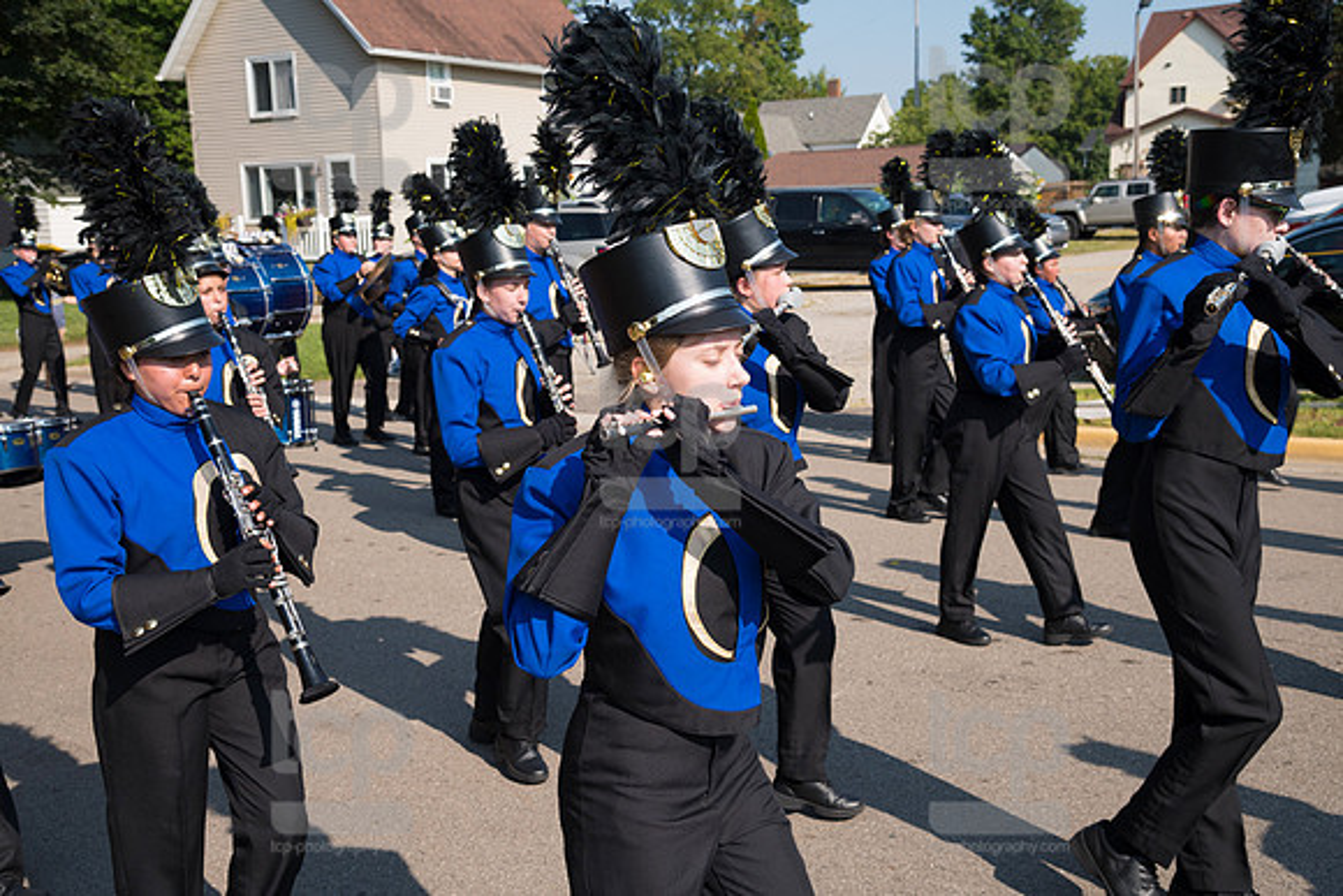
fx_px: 1418
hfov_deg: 50.7
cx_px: 672
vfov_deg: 35.1
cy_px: 448
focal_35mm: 38
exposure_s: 1/800
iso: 320
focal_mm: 38
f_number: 6.3
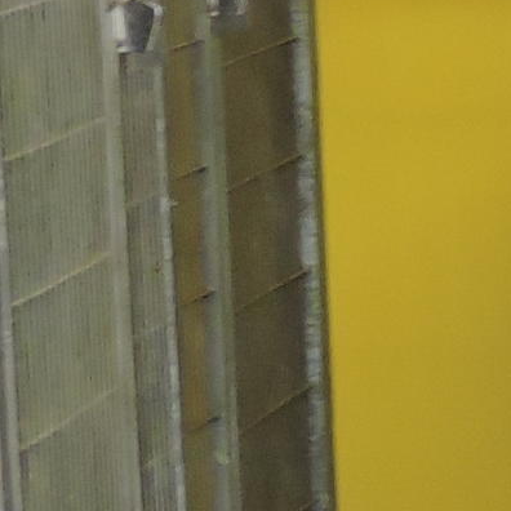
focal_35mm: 368
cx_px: 840
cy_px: 683
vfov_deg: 4.7
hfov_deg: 4.7
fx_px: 6146
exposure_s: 1/15
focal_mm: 9.8
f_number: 3.7
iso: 450
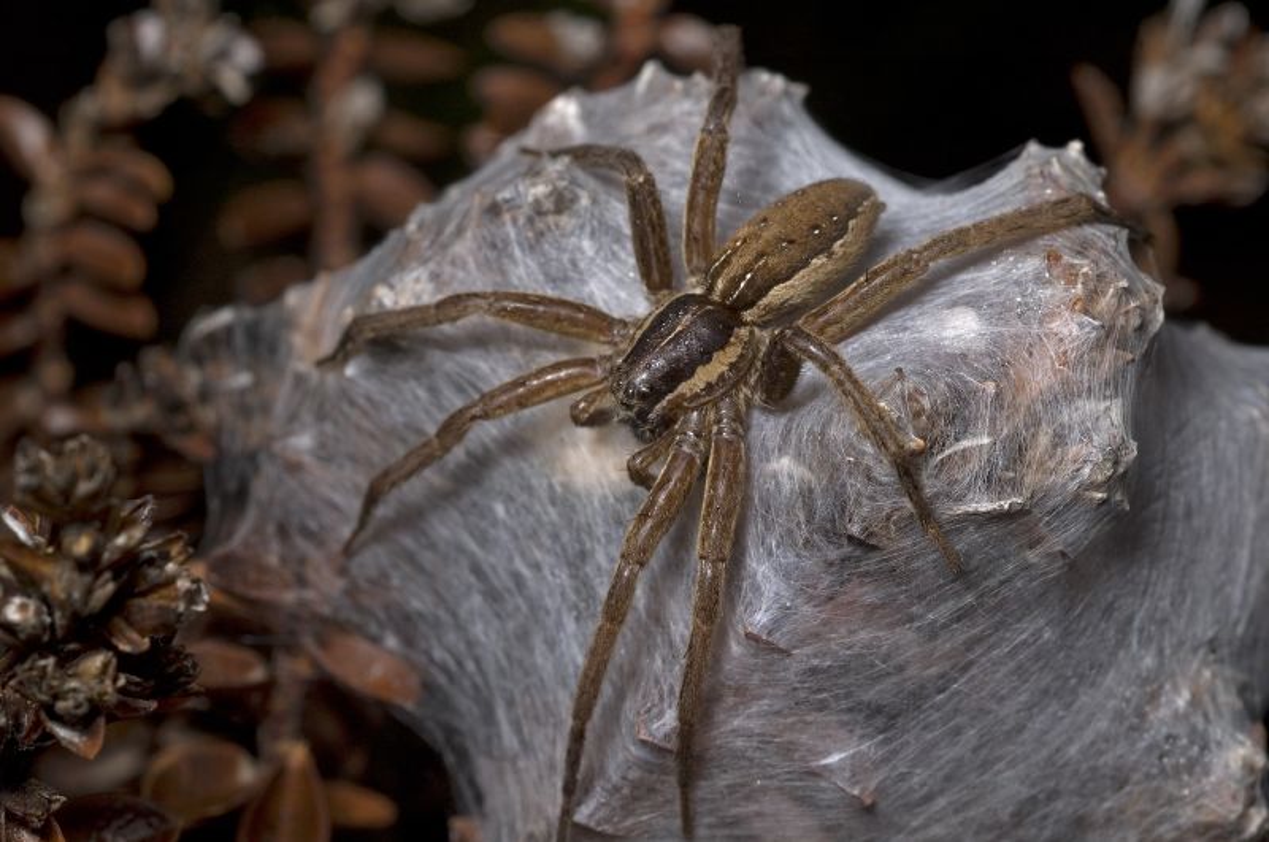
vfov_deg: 15.1
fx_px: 3168
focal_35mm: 90
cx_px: 634
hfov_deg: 22.7
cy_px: 421
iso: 200
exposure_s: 1/200
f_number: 16
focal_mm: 60
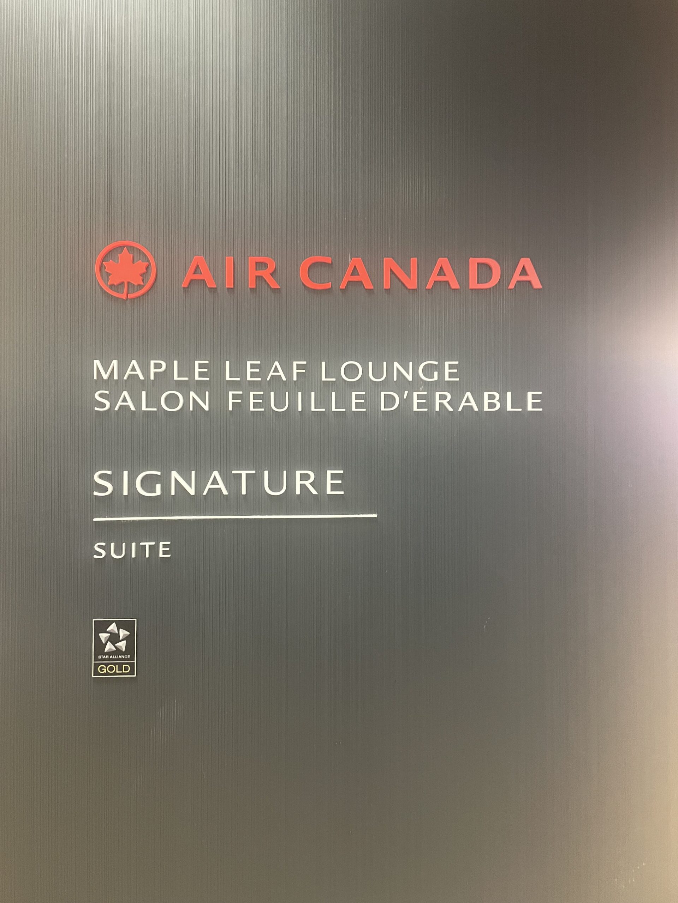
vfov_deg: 67.3
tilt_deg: +0.5
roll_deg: +1.1
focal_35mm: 26
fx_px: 679
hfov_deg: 53.1
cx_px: 339
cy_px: 452
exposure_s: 1/40
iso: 400
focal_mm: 4.2
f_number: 1.6
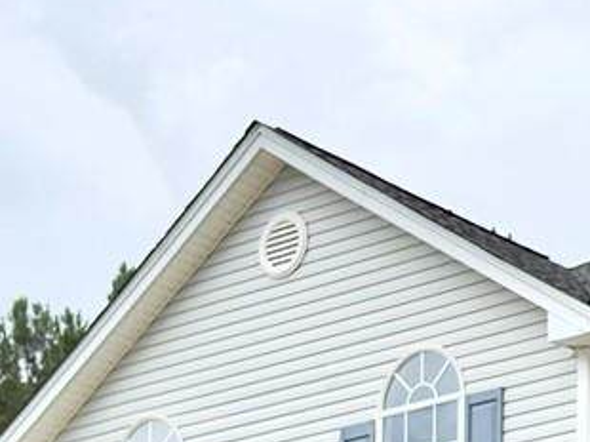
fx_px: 2027
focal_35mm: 119
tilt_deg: +11.3
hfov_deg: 15.3
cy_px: 525
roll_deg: +0.0
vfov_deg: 12.2
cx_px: 898
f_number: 1.78
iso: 100
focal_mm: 6.76
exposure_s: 1/4545
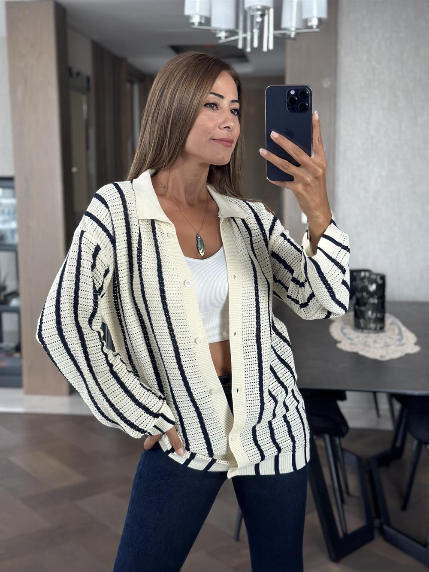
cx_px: 214
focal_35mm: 48
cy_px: 286
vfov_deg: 39.7
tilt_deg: -18.2
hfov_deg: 30.3
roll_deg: +2.2
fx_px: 793
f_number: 1.78
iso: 160
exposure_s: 1/60
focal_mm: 6.86
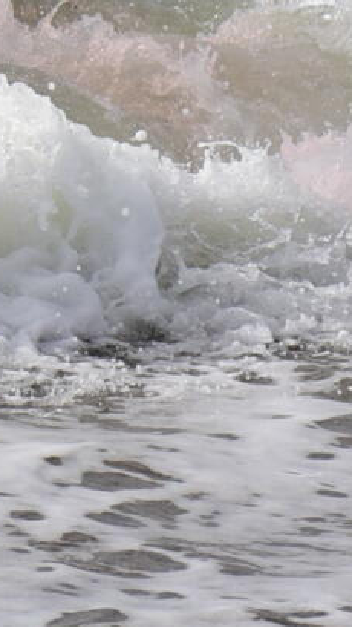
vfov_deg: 4.7
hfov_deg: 2.6
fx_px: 7618
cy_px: -321
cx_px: -1172
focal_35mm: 459
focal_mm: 70
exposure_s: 1/1600
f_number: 5
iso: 100
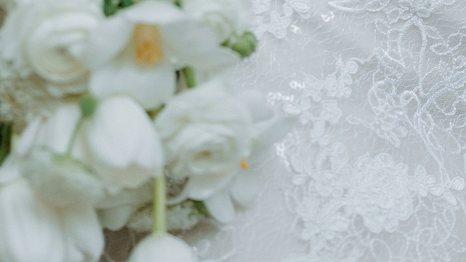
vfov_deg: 3.4
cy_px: -608
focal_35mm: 350
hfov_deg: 6.2
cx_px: 268
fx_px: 4324
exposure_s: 1/320
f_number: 1.4
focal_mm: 85
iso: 1000
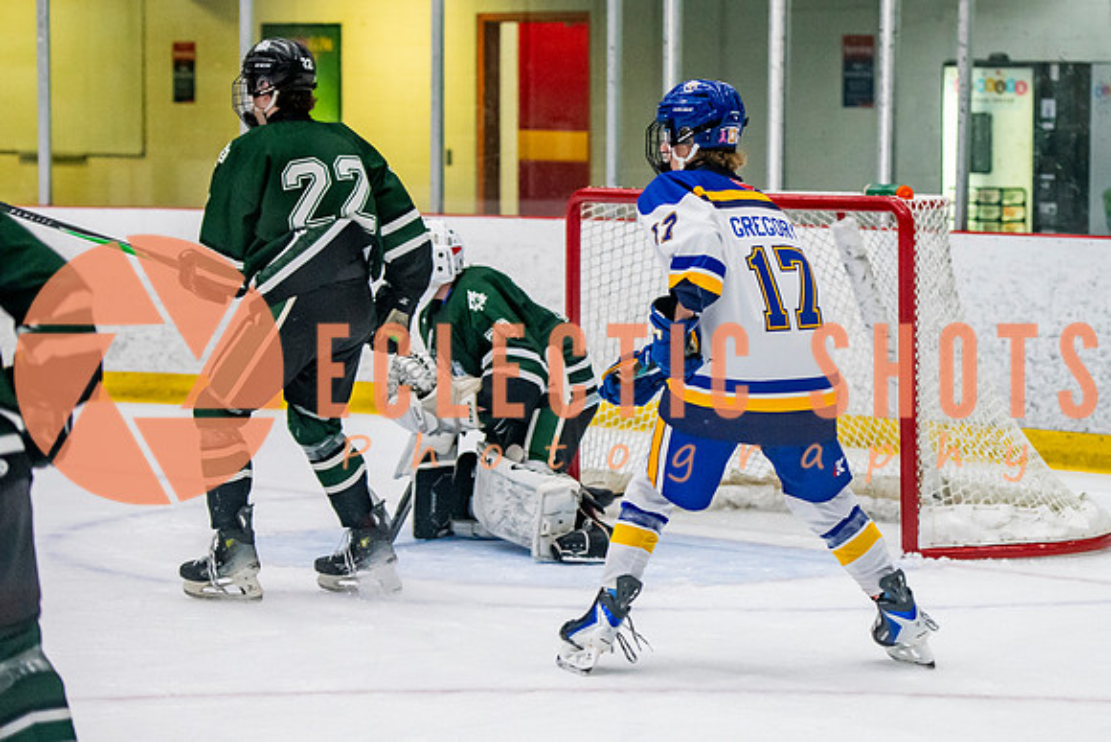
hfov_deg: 13.1
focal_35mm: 157
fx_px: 4839
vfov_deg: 8.8
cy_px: 386
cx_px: 824
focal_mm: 95
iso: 2000
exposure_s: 1/640
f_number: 3.2
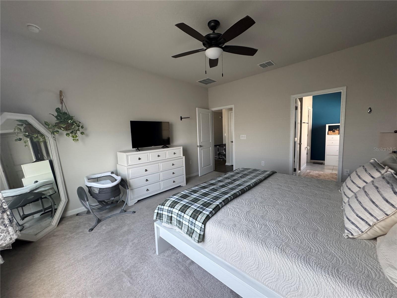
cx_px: 198
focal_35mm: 14
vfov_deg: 85.7
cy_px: 149
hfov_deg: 102.1
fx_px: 161
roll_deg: +1.9
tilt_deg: -6.1
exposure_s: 1/74
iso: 320
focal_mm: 2.22
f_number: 2.2
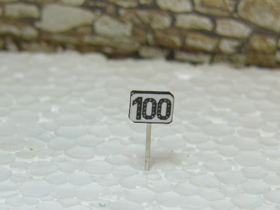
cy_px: 112
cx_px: 149
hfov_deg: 13.6
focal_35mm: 145
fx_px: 1173
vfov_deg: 10.2
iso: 50
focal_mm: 19.1
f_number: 4
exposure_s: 1/200
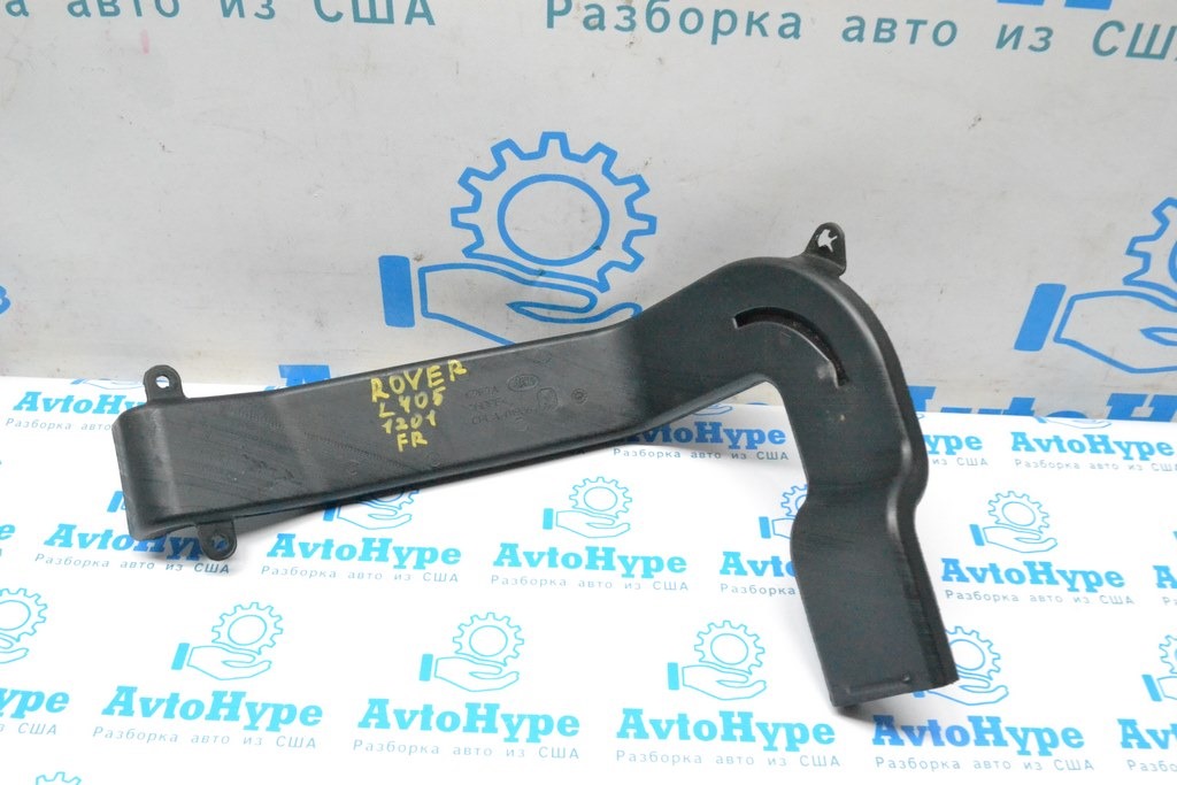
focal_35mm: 33
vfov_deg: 40.0
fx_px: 1079
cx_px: 588
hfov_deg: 57.2
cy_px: 392
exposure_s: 1/125
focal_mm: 22
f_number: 10
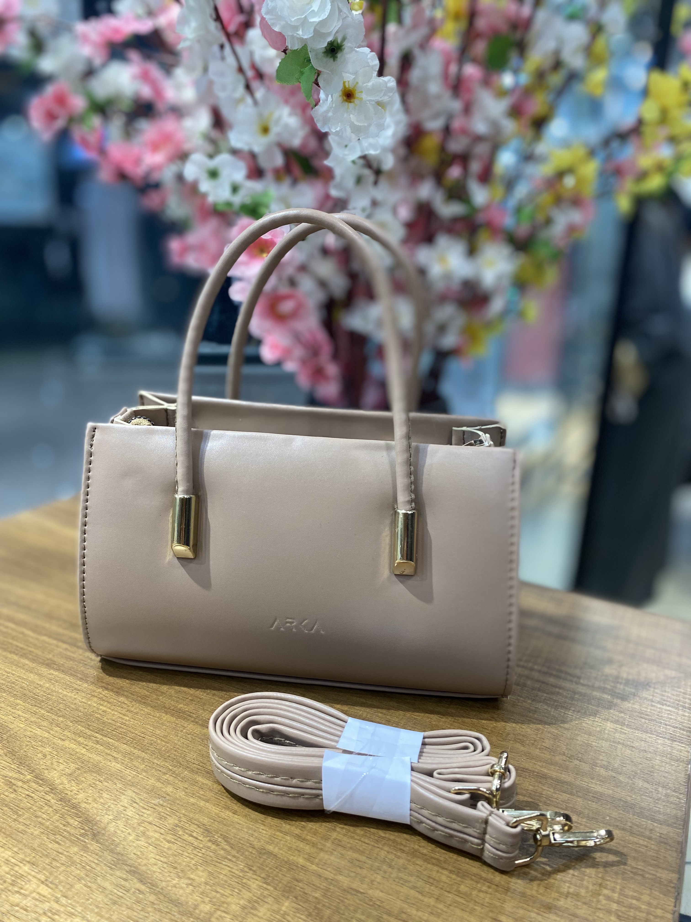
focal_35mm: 26
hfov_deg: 53.1
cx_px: 346
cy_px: 461
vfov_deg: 67.3
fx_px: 692
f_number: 1.8
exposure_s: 1/100
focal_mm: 4.25
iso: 80
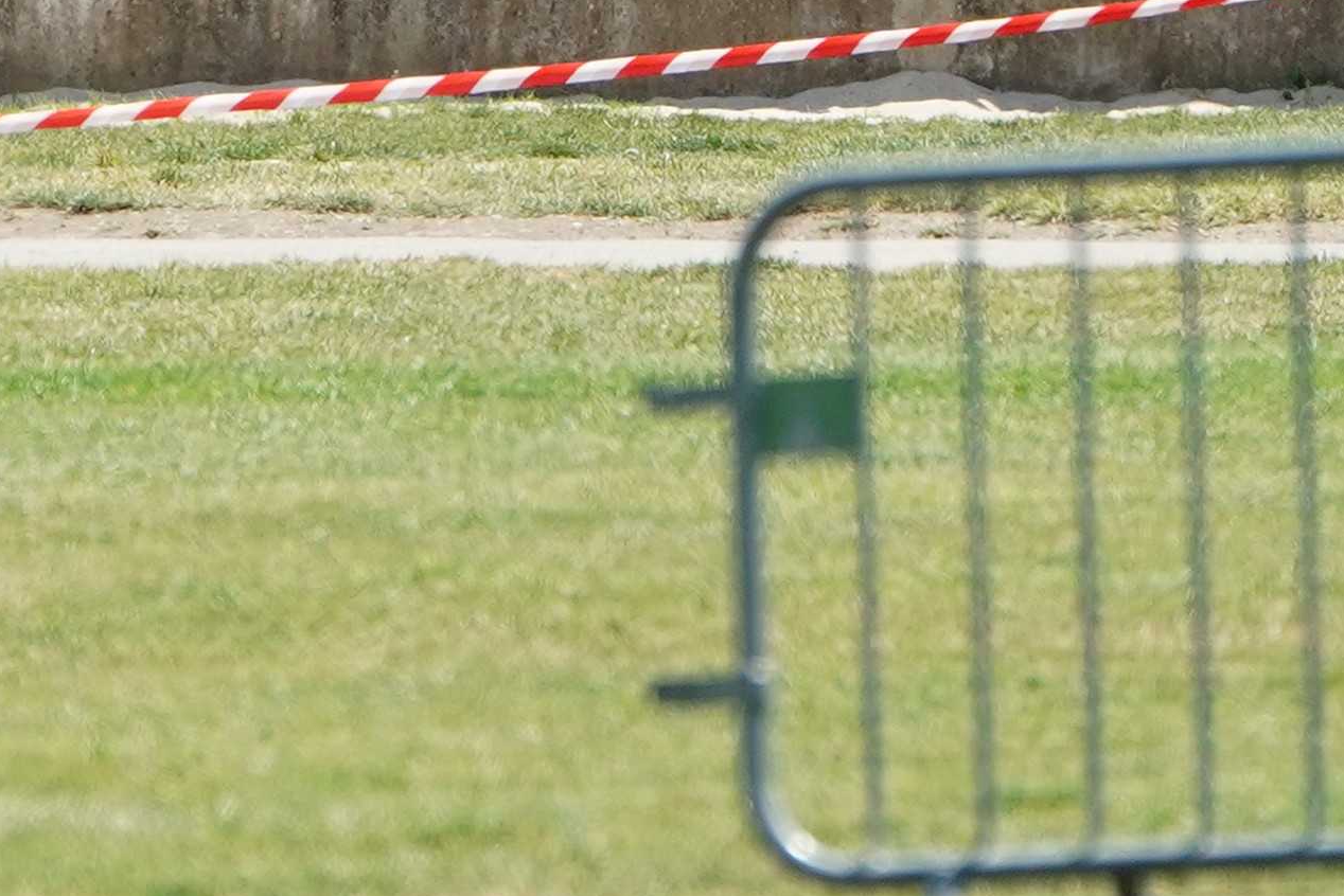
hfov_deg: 1.9
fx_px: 41297
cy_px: -225
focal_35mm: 1106
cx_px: -200
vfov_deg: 1.2
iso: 400
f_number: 5.6
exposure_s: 1/1000
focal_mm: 400
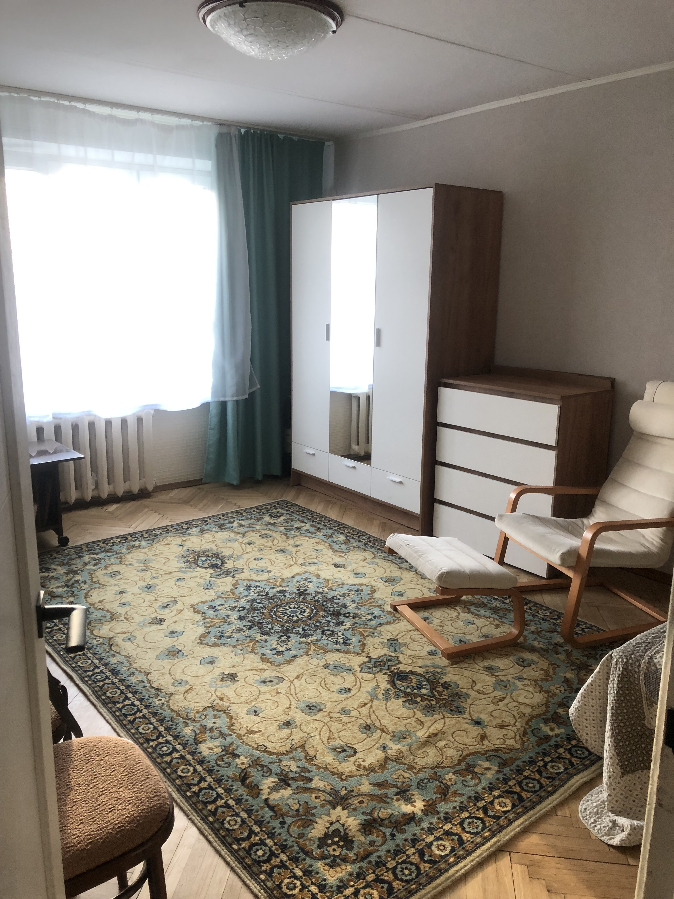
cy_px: 450
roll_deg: -1.0
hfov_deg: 49.7
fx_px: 727
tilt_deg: -11.8
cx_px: 337
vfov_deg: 63.4
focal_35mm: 28
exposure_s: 1/30
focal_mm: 4
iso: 40
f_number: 1.8
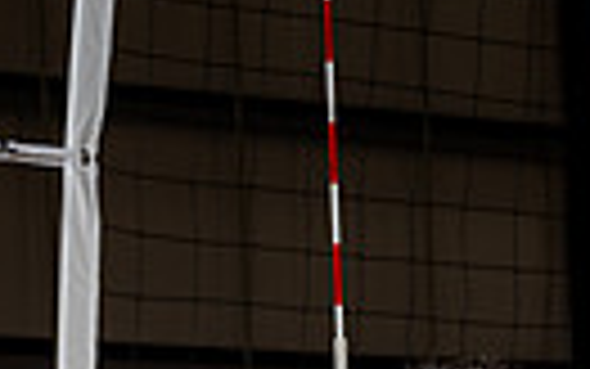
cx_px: 396
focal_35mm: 164
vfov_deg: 7.3
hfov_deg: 12.7
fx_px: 2638
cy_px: 986
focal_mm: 47
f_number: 8
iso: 100
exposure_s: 1/250
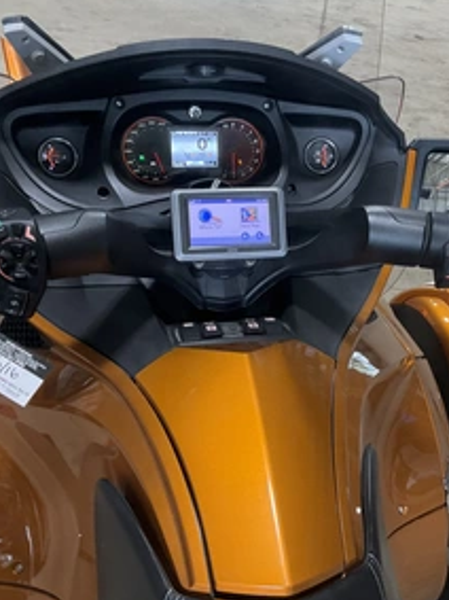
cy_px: 305
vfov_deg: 45.8
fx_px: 710
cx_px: 284
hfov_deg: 34.9
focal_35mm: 41
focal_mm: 3
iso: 160
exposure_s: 1/60
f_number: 1.8
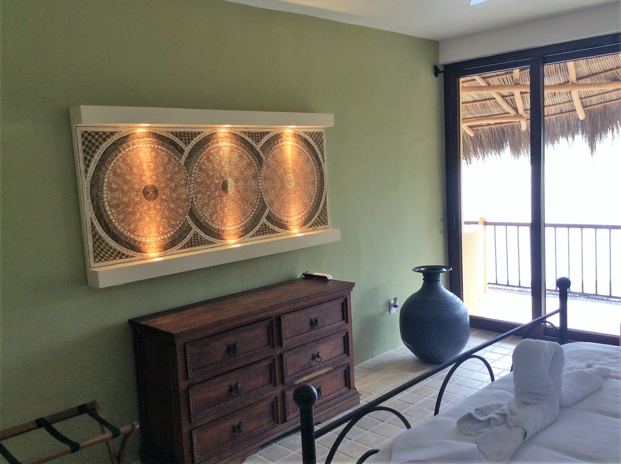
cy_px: 232
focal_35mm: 32
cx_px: 310
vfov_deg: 44.1
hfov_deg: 56.9
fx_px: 573
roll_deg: +4.1
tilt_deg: -6.9
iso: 40
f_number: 2.4
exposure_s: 1/30
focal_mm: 3.3
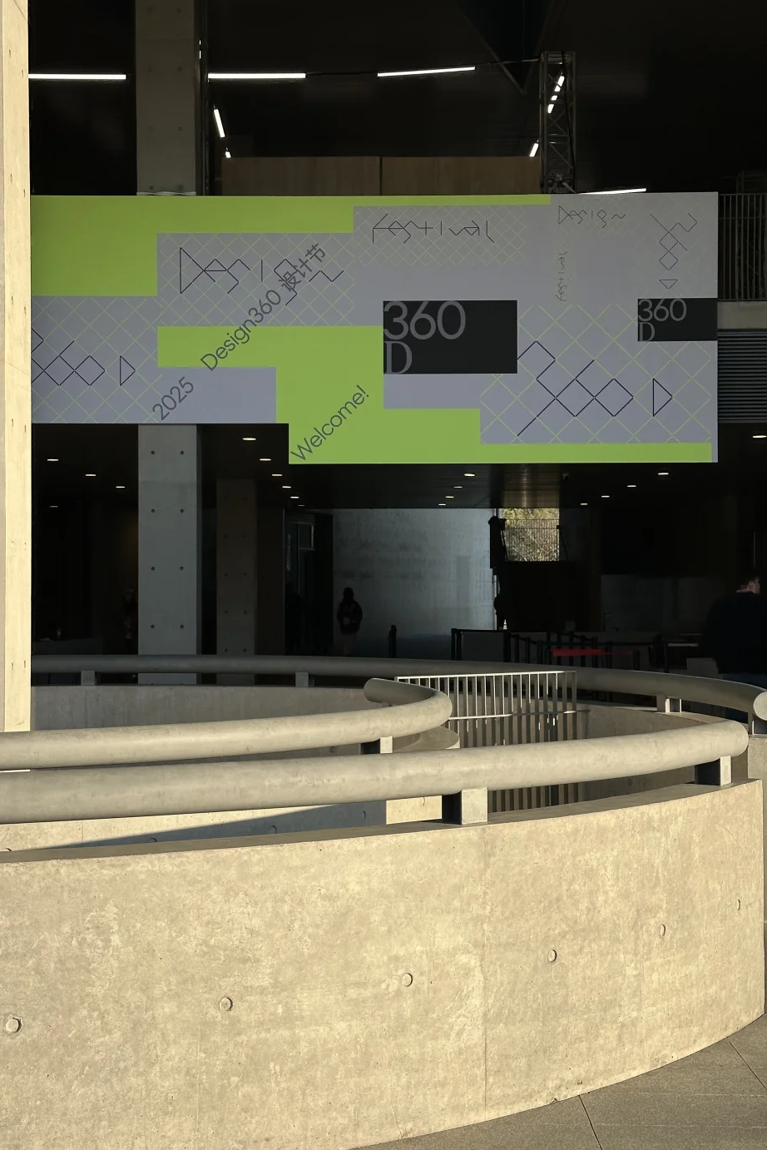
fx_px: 1661
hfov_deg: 26.0
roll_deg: +0.0
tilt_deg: +0.3
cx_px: 345
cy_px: 580
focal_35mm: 52
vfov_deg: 38.2
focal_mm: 6.86
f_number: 1.78
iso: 64
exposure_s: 1/2410
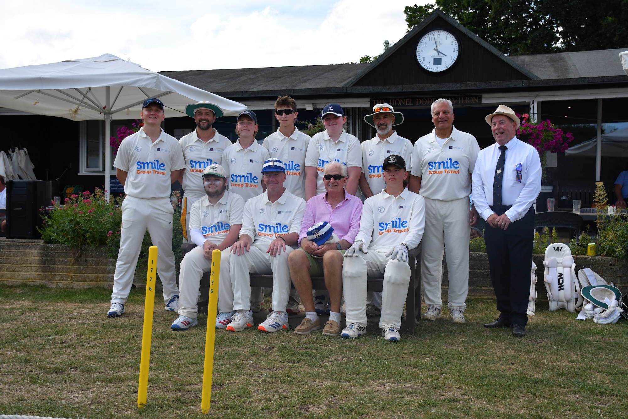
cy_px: 210
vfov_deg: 33.4
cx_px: 314
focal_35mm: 40
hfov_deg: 48.5
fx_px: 698
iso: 400
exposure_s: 1/1600
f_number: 5.6
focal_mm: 27
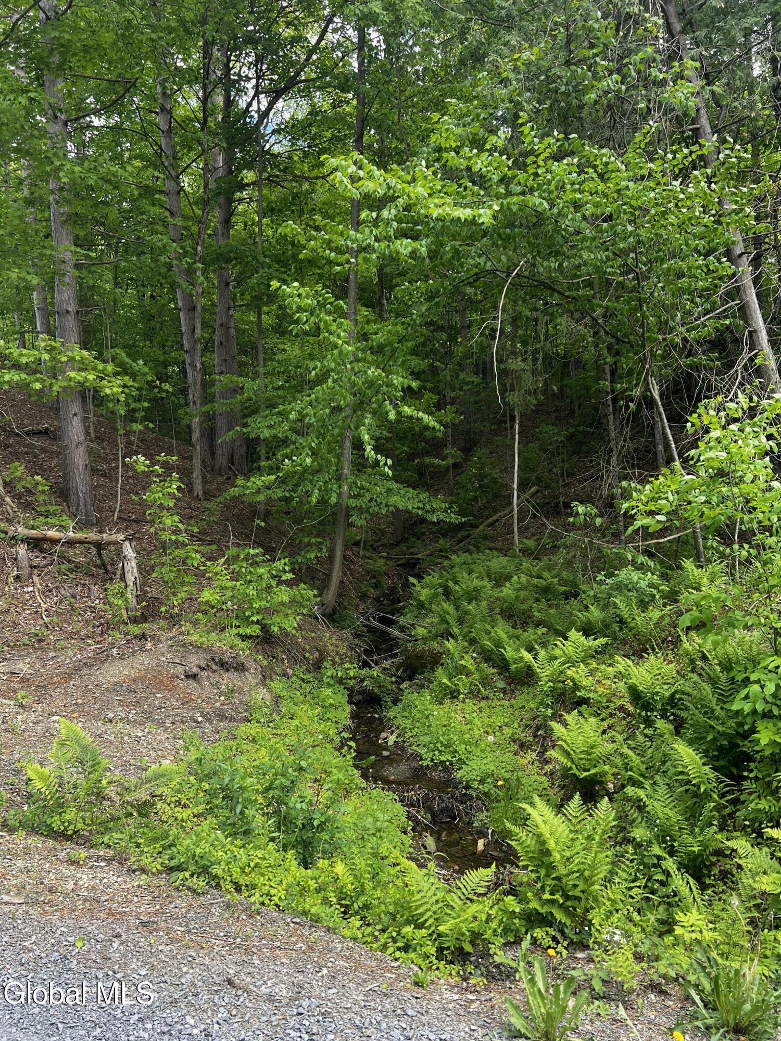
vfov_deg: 67.3
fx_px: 782
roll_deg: +2.4
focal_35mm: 26
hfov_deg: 53.1
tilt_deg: +2.6
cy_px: 520
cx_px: 390
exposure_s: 1/326
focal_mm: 5.7
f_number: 1.5
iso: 50
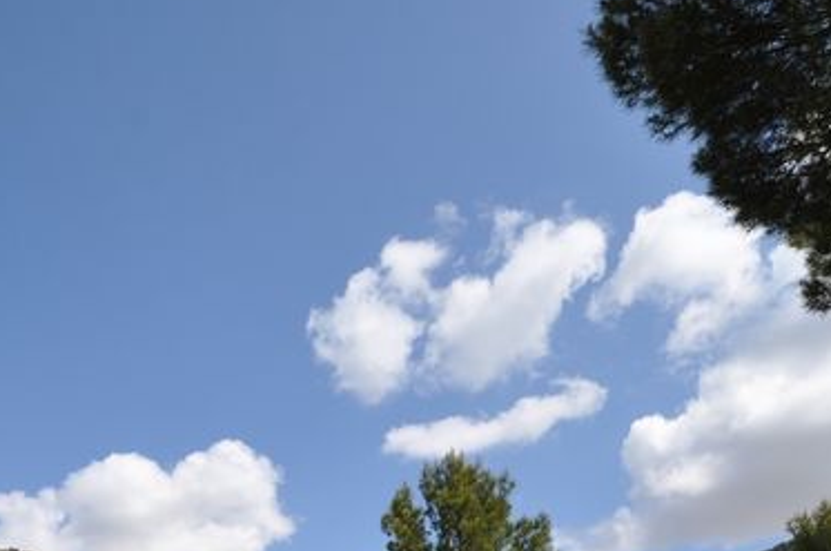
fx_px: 875
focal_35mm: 38
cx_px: 186
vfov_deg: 30.7
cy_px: 626
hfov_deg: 48.4
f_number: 14
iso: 200
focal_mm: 10
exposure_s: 1/200
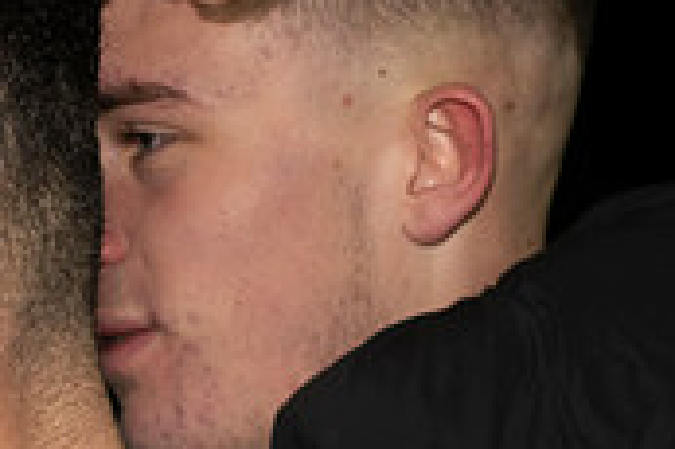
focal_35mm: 235
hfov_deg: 8.7
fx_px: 4402
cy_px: 529
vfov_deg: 5.8
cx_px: -23
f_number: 9
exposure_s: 1/200
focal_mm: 70
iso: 1000
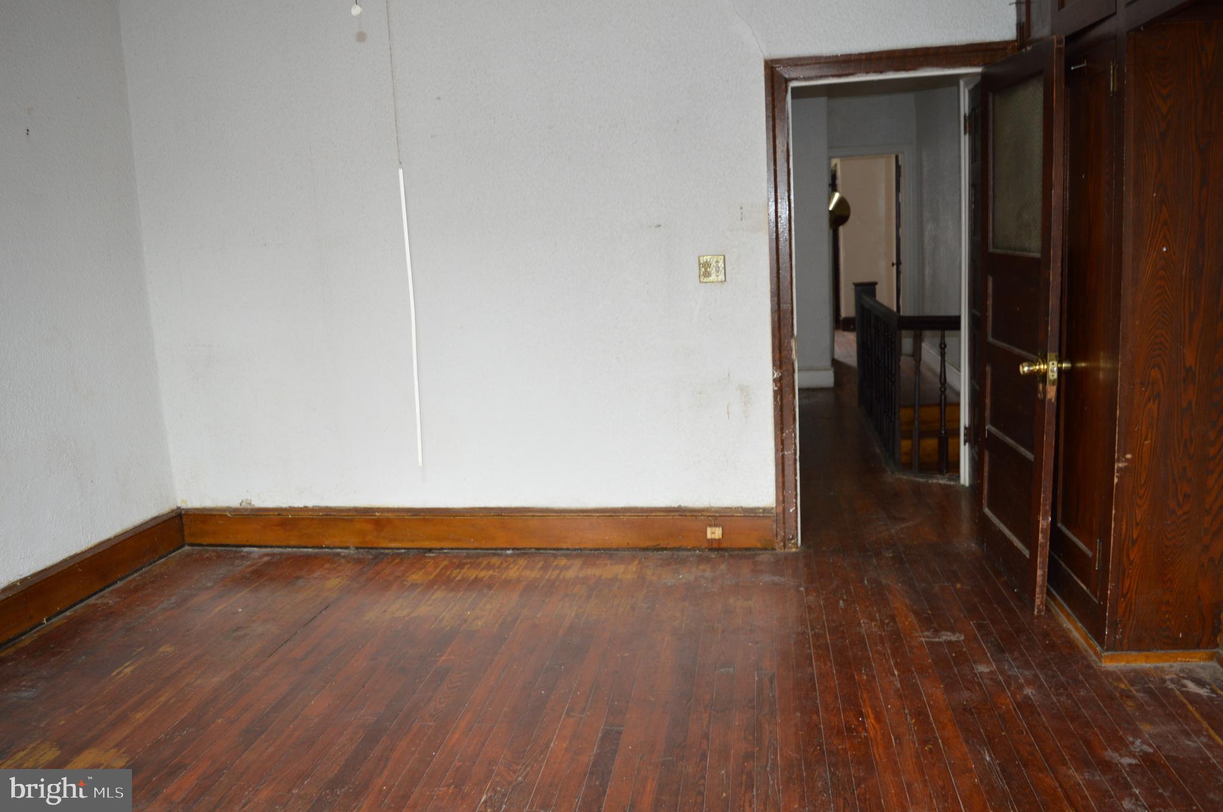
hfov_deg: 67.4
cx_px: 612
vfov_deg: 47.8
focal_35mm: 27
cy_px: 406
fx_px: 916
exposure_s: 1/60
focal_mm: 18
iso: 400
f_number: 4
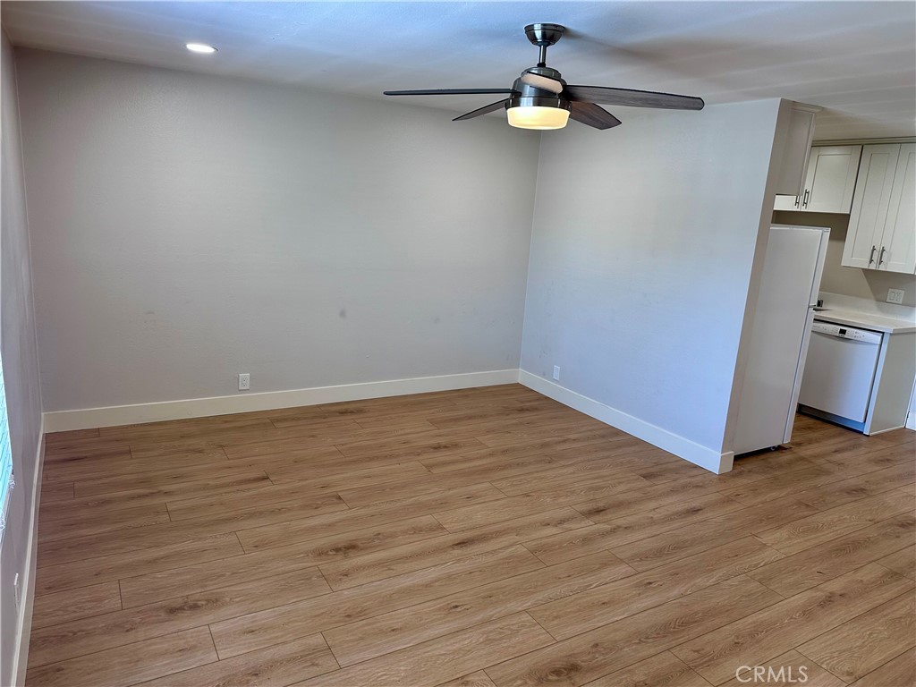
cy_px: 344
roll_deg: -3.6
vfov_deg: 56.8
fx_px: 635
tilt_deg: -12.3
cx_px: 458
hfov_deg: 71.6
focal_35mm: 24
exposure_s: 1/111
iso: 100
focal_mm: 6.86
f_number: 1.78
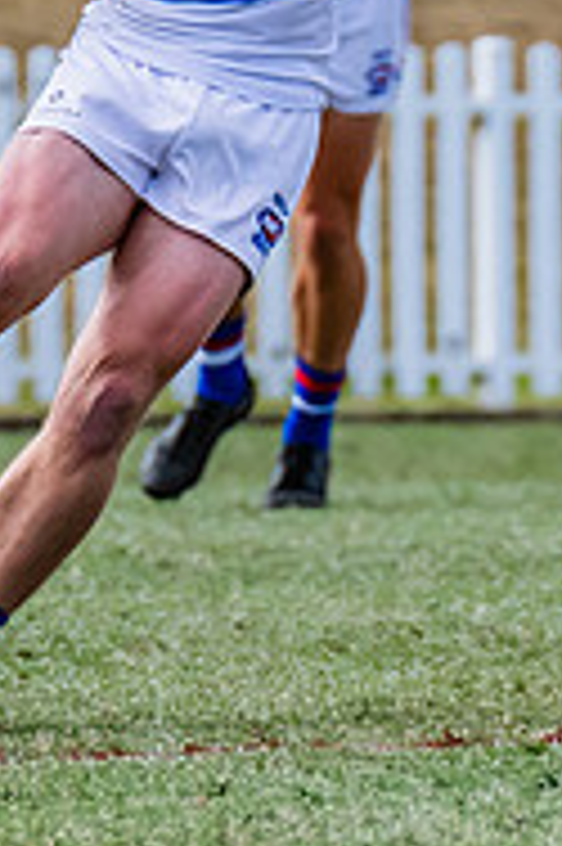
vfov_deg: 1.0
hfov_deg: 0.6
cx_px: 663
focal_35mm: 2122
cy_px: 92
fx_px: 49778
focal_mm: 420
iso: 800
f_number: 8
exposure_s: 1/1600
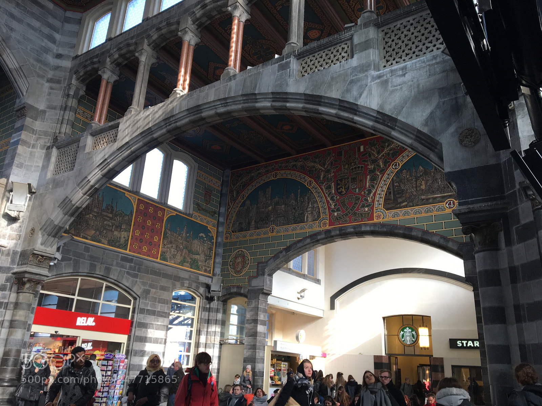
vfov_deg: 48.2
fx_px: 454
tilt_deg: +21.2
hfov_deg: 61.7
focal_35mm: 29
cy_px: 203
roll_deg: -4.3
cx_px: 271
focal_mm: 4.15
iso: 32
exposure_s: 1/100
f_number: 2.2
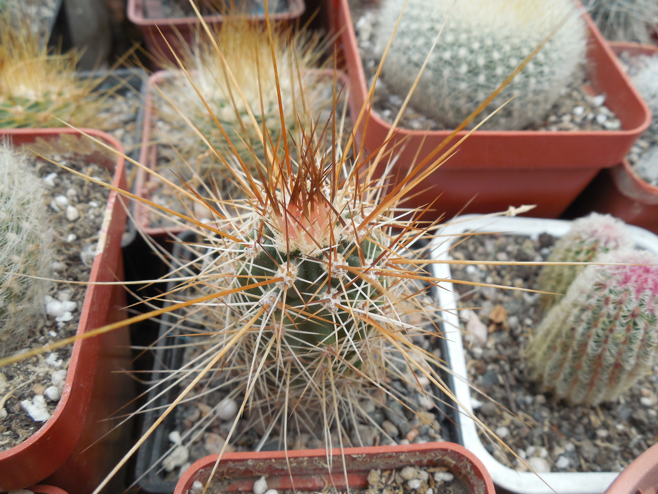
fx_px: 589
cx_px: 329
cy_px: 247
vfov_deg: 45.4
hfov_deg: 58.4
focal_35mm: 31
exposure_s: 1/200
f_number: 3.6
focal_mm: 5.6
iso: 125
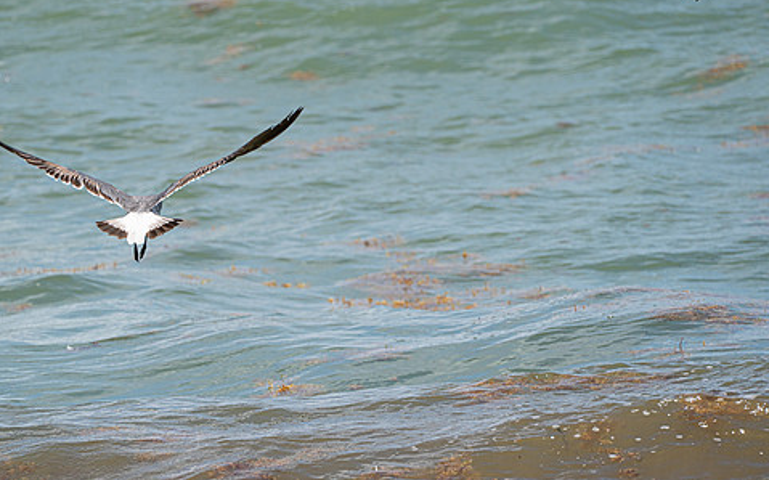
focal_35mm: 494
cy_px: 224
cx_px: 310
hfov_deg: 4.3
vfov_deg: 2.7
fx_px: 10349
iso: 640
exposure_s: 1/1250
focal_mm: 400
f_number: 10
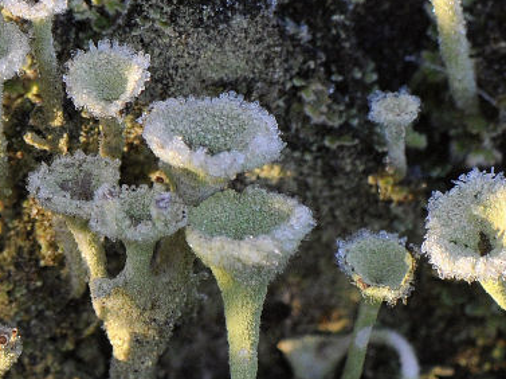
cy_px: -54
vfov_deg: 4.4
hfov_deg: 5.9
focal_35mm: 333
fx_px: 4867
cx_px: 34
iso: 400
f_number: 7.1
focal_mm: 85
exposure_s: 1/200
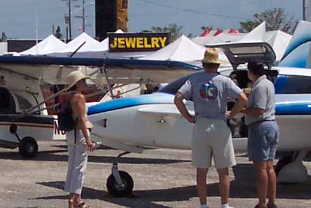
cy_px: 54
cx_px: 121
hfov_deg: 13.0
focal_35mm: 158
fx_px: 1365
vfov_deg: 8.7
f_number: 4.8
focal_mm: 8
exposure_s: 1/1000
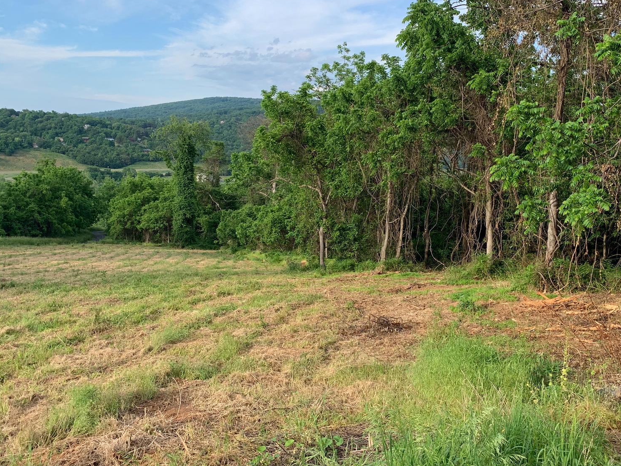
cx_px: 354
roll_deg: -3.6
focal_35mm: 36
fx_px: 646
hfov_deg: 51.2
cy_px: 195
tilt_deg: -5.2
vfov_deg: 39.5
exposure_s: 1/783
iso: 25
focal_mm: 4.25
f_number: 1.8
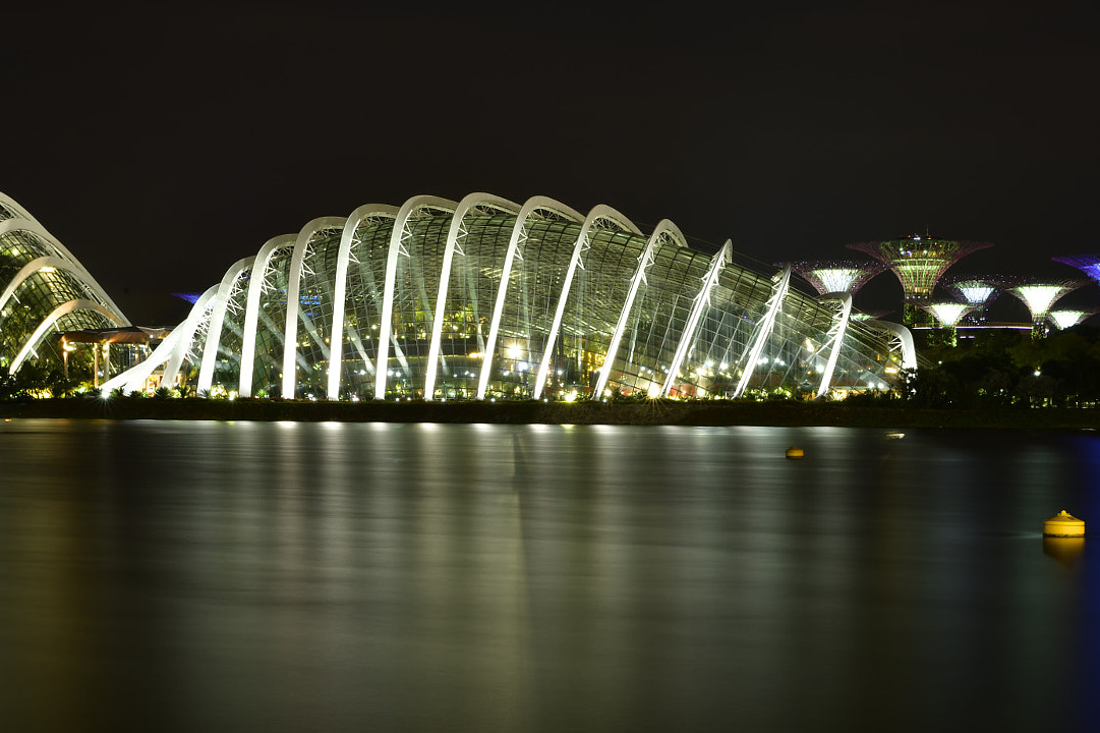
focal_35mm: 74
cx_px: 539
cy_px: 446
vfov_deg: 18.4
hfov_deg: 27.4
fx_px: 2260
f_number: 22
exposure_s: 98.2
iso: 100
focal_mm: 50
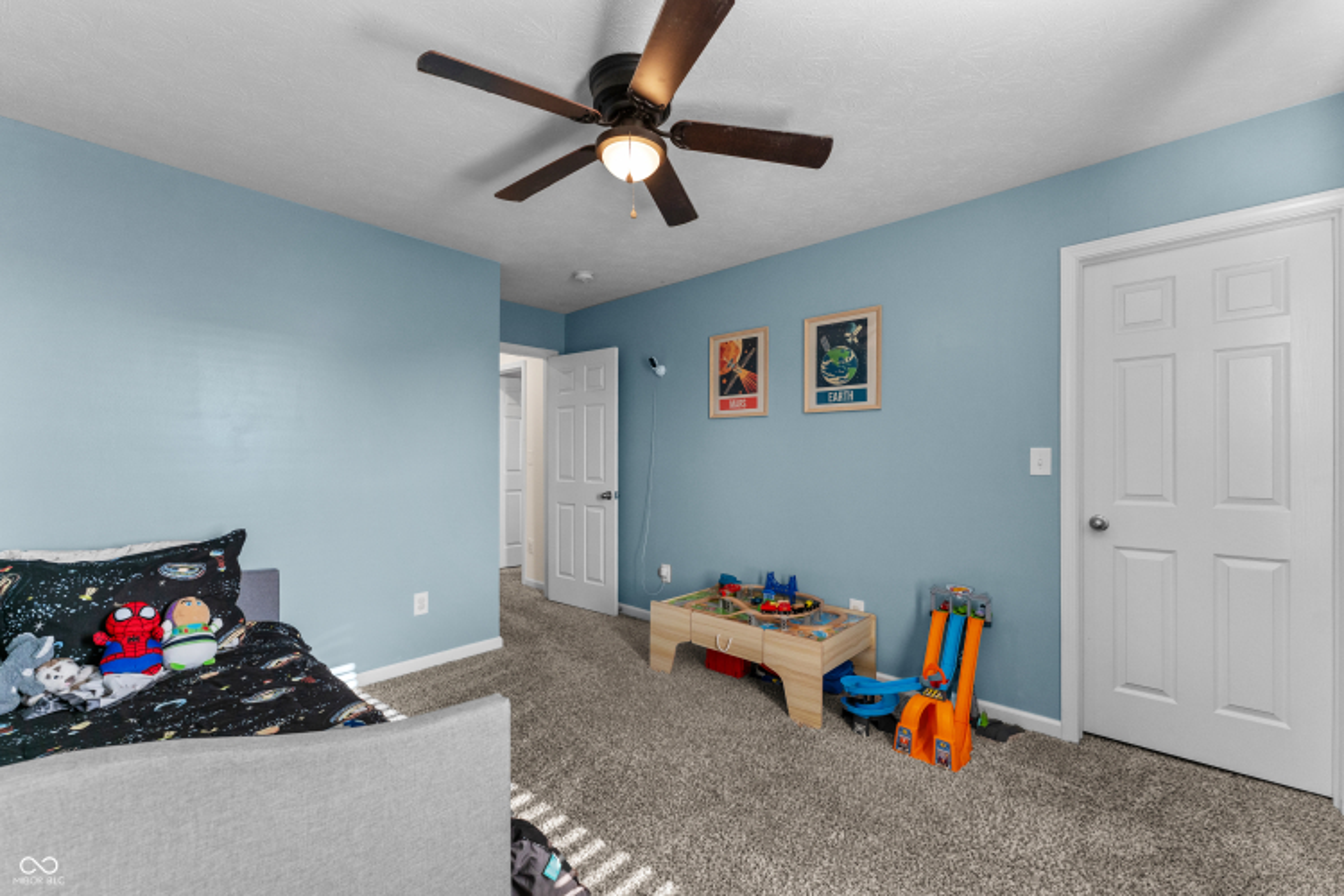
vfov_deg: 81.2
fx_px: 523
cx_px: 672
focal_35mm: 14
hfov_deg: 104.3
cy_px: 448
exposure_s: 1/125
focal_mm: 14
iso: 1250
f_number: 5
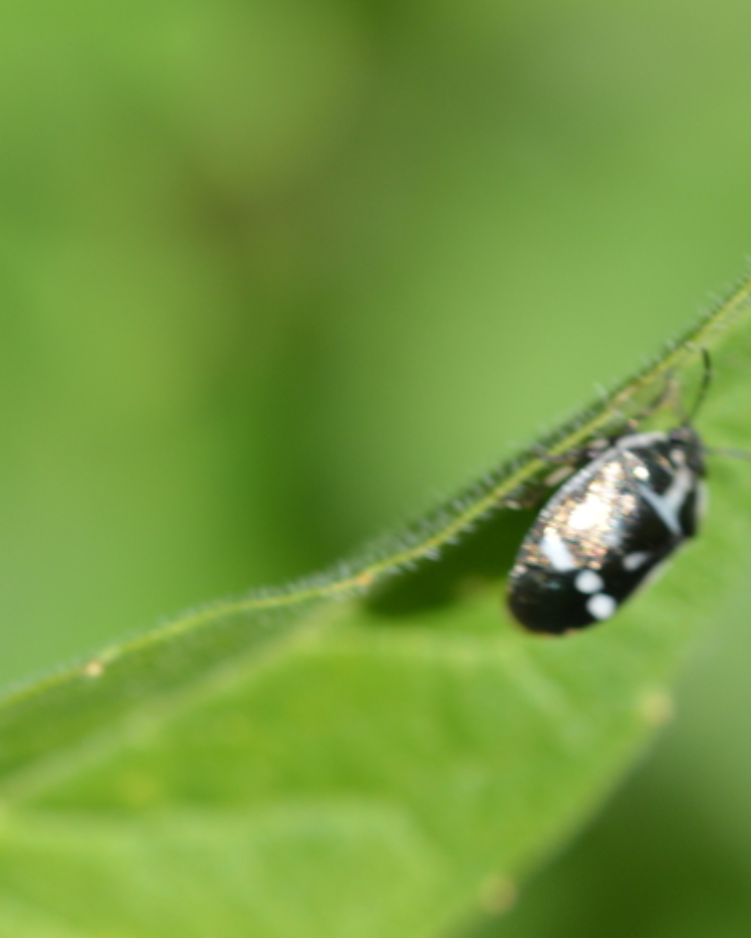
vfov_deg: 6.3
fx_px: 8470
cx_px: 584
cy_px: 525
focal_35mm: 305
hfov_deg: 5.1
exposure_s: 1/125
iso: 160
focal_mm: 105
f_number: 8
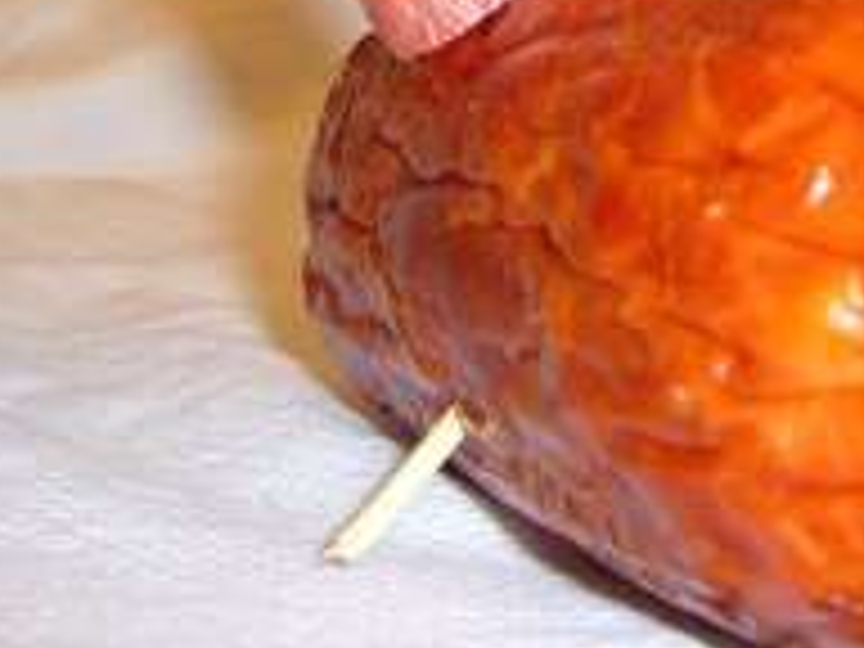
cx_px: 585
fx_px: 2271
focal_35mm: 91
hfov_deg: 21.4
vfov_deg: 15.6
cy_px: -160
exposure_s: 1/60
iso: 100
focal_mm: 5.8
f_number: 2.8
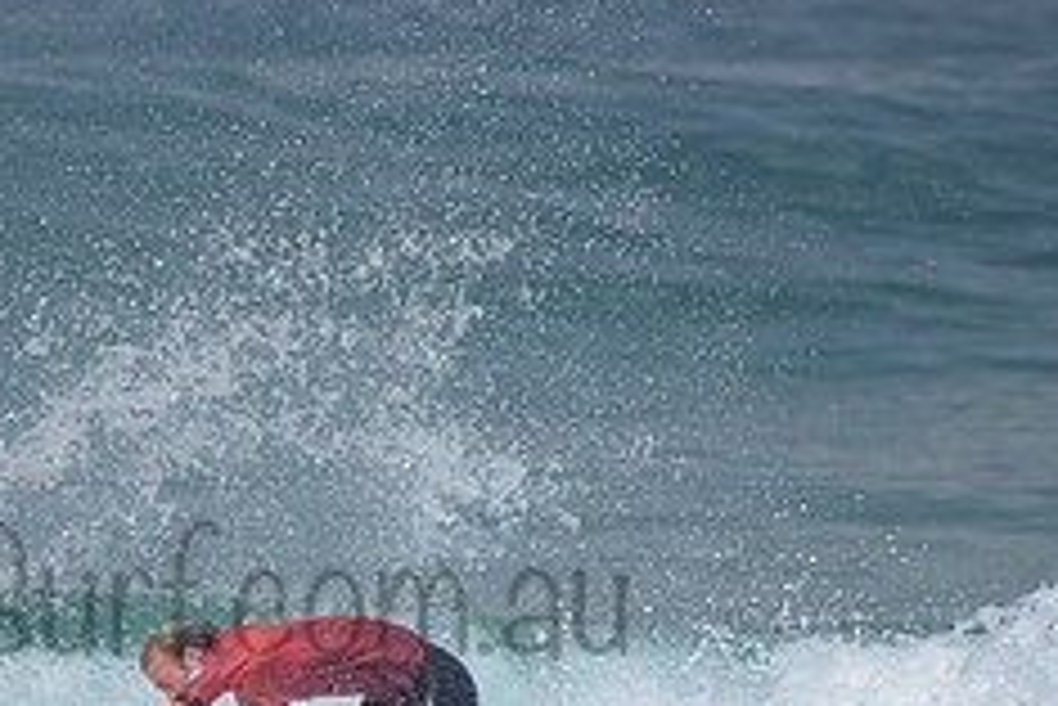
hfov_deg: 1.7
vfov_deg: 1.1
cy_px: 551
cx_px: 153
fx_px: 36287
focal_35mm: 1234
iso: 180
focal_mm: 500
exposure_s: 1/2000
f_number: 5.6
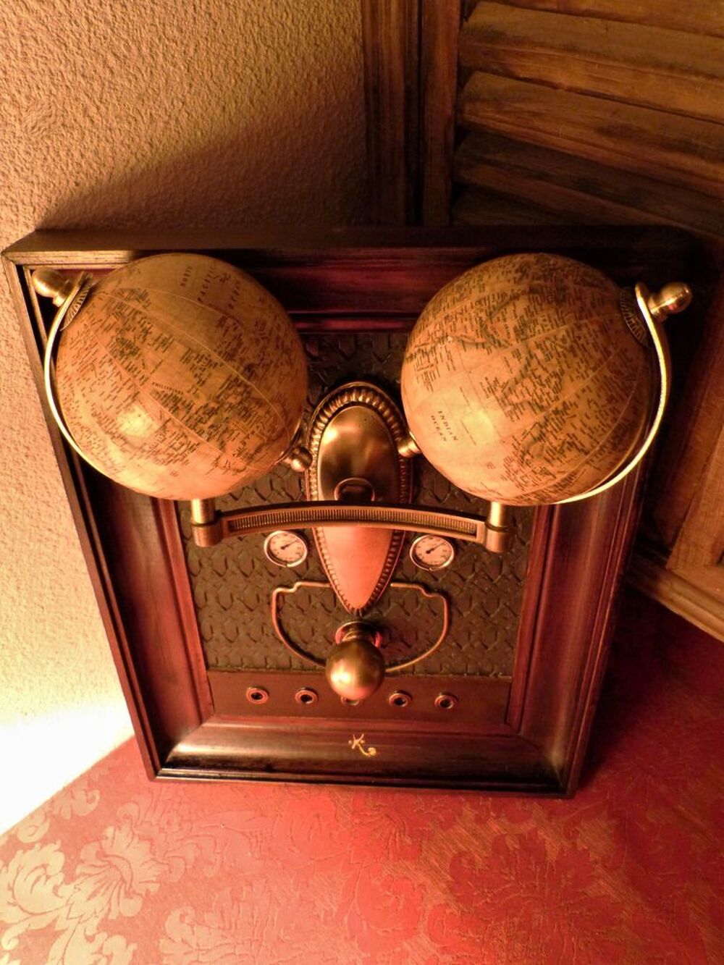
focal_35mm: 25
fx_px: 697
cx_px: 362
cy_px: 482
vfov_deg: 69.4
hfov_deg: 54.9
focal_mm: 4.5
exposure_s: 1/13
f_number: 2.8
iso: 400
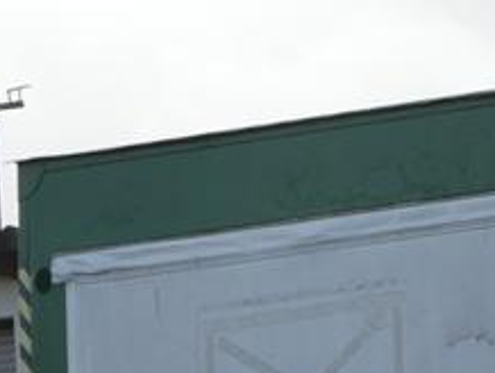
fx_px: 9033
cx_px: 624
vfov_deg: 2.4
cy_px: 355
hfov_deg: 3.1
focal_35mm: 631
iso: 80
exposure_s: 1/200
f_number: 5.6
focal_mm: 30.9
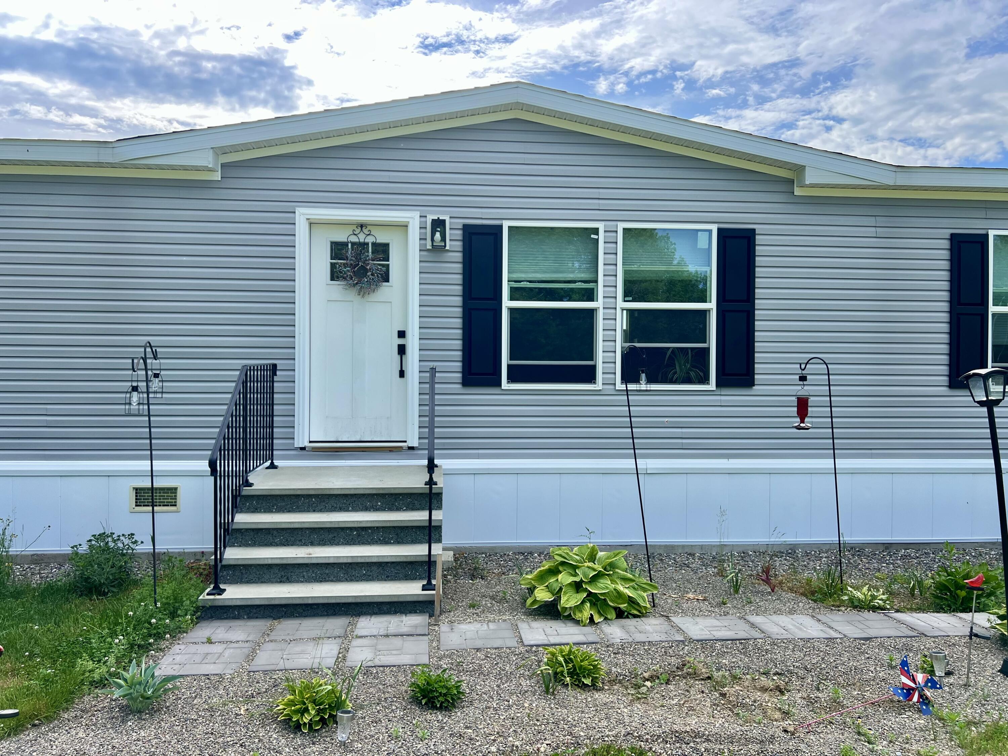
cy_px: 378
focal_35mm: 26
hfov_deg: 67.3
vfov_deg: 53.1
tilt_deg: -0.9
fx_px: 757
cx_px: 504
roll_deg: -0.1
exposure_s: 1/1934
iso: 50
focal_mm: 5.7
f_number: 1.5
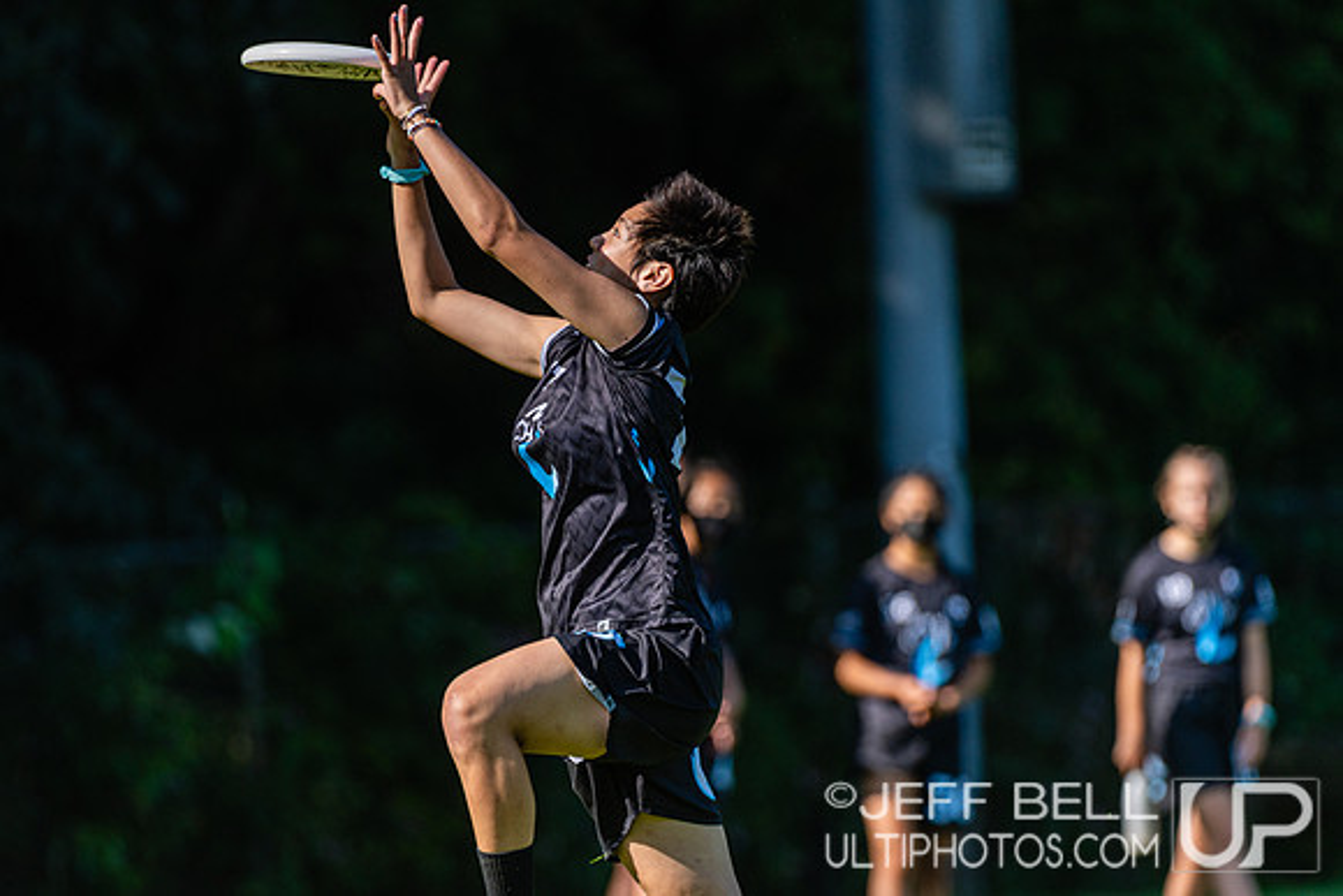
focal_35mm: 525
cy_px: 448
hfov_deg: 3.9
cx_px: 672
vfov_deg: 2.6
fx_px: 19589
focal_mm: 350
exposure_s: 1/1600
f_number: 4
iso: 100
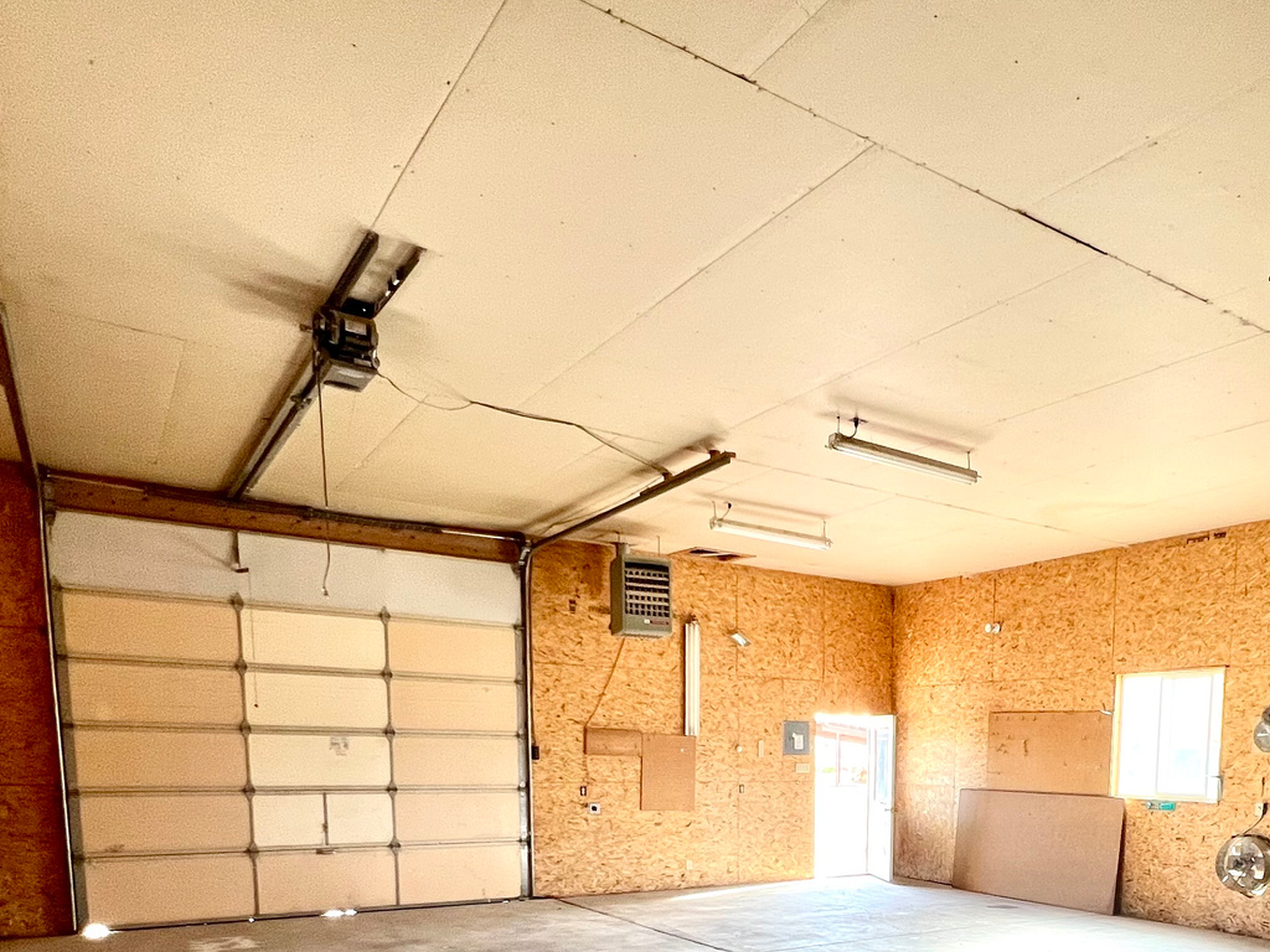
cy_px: 894
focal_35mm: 26
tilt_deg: -7.5
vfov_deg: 46.6
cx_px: 864
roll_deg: -0.5
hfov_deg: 65.2
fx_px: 954
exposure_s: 1/99
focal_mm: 1.57
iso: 125
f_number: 1.8
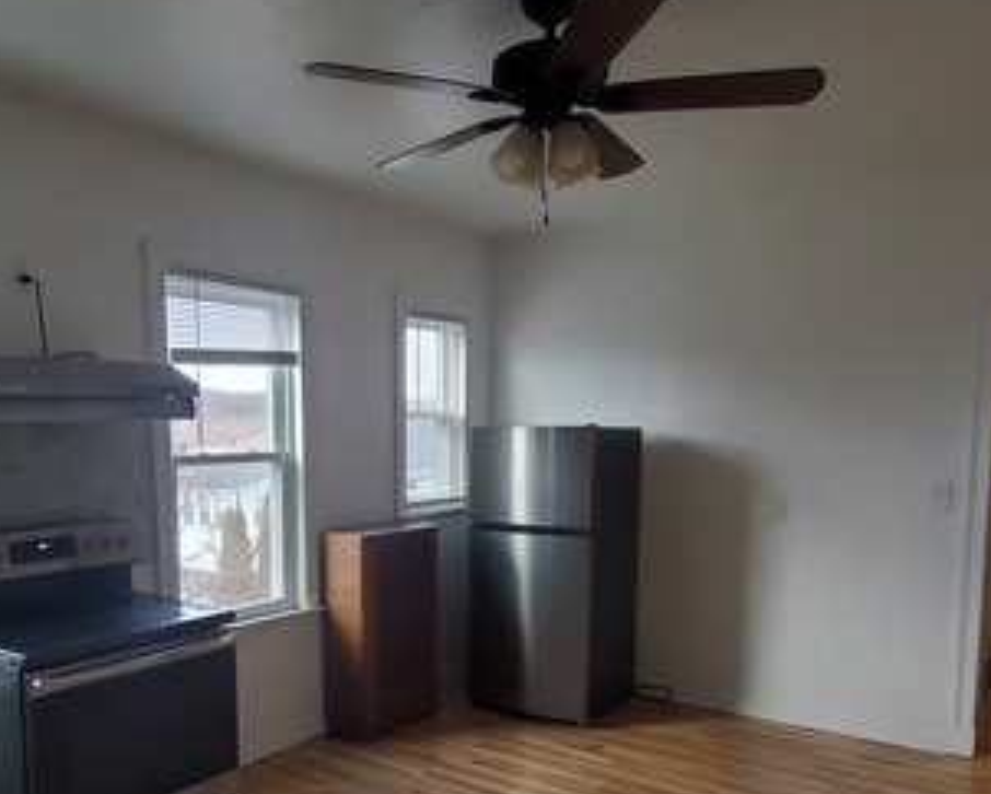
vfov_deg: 50.9
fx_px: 822
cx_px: 386
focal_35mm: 28
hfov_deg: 61.5
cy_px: 512
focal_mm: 1.8
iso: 200
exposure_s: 1/59
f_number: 2.2
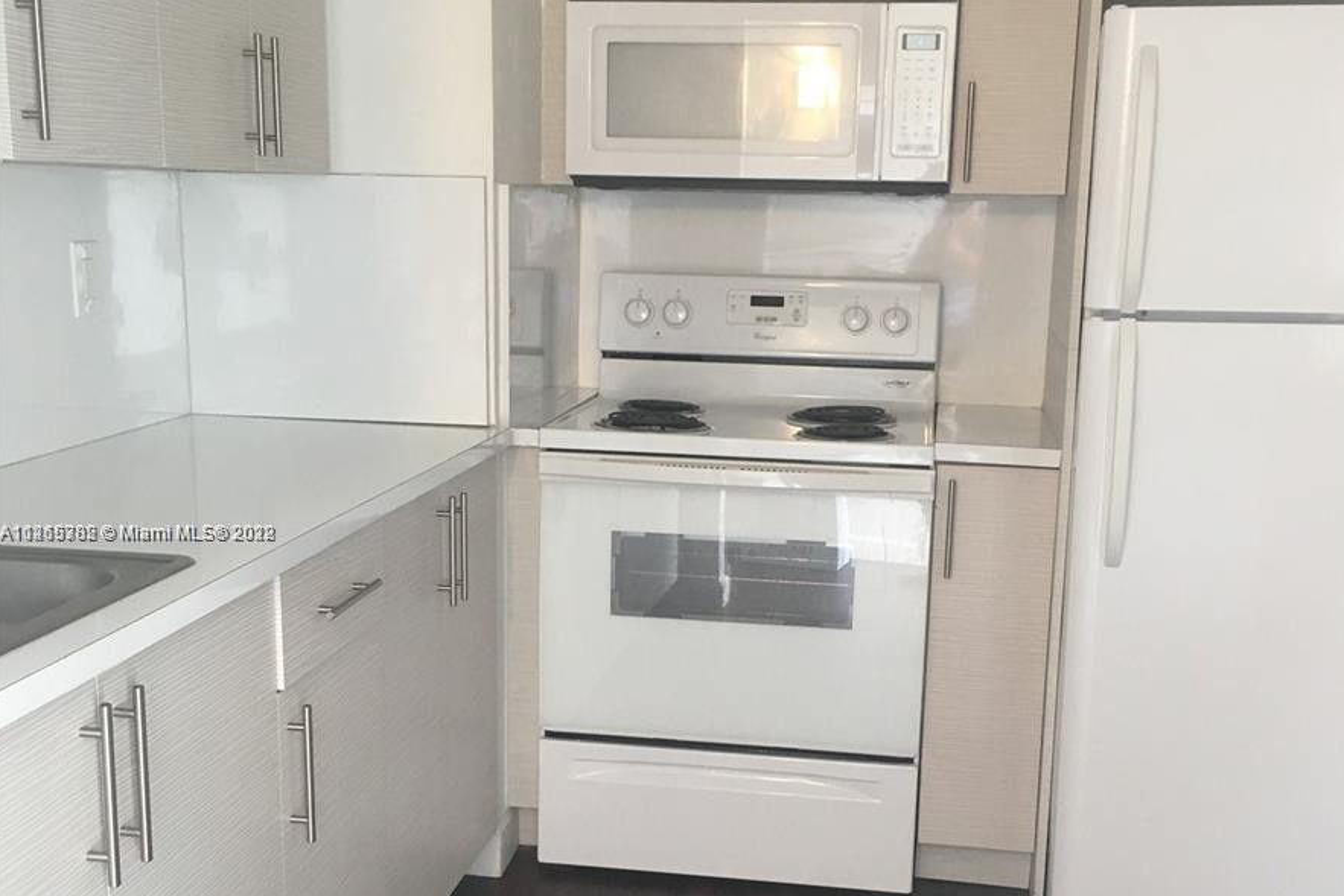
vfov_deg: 32.6
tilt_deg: -12.9
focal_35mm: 41
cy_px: 534
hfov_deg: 47.4
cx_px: 680
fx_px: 1531
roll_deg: -0.6
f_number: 2.2
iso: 80
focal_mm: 4.15
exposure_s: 1/30
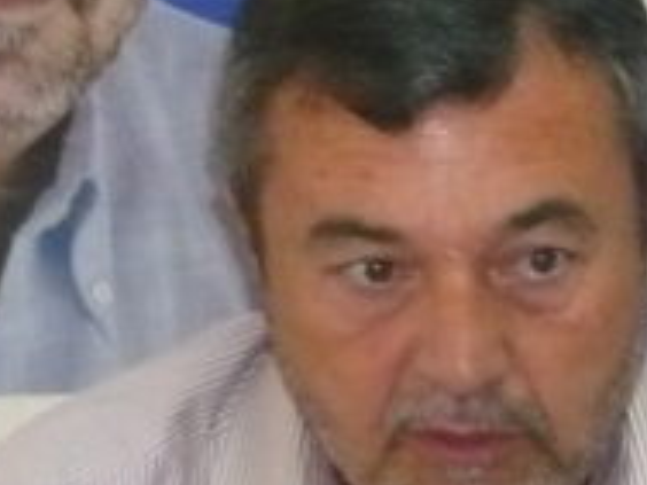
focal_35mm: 322
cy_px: 633
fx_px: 6018
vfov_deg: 4.6
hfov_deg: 6.0
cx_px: 1218
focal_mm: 10.4
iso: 320
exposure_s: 1/30
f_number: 3.8
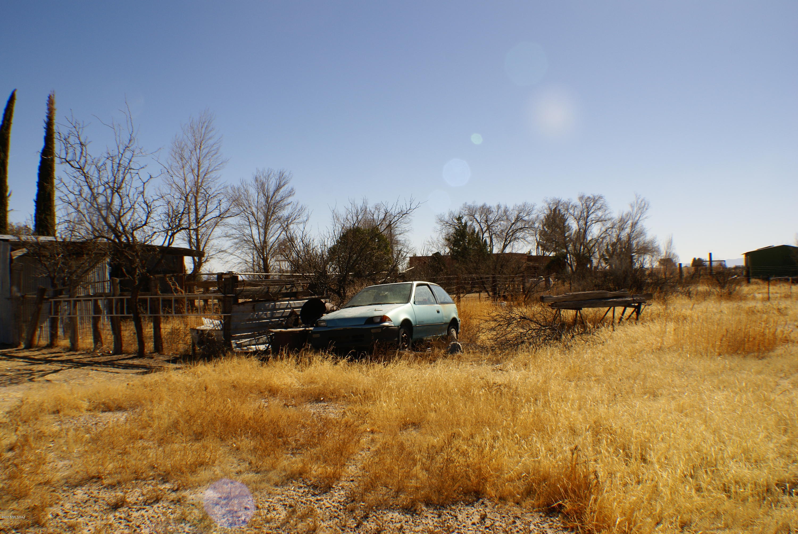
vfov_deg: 37.0
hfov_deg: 53.1
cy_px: 267
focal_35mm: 36
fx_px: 799
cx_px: 399
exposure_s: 1/320
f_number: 10
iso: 100
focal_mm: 24
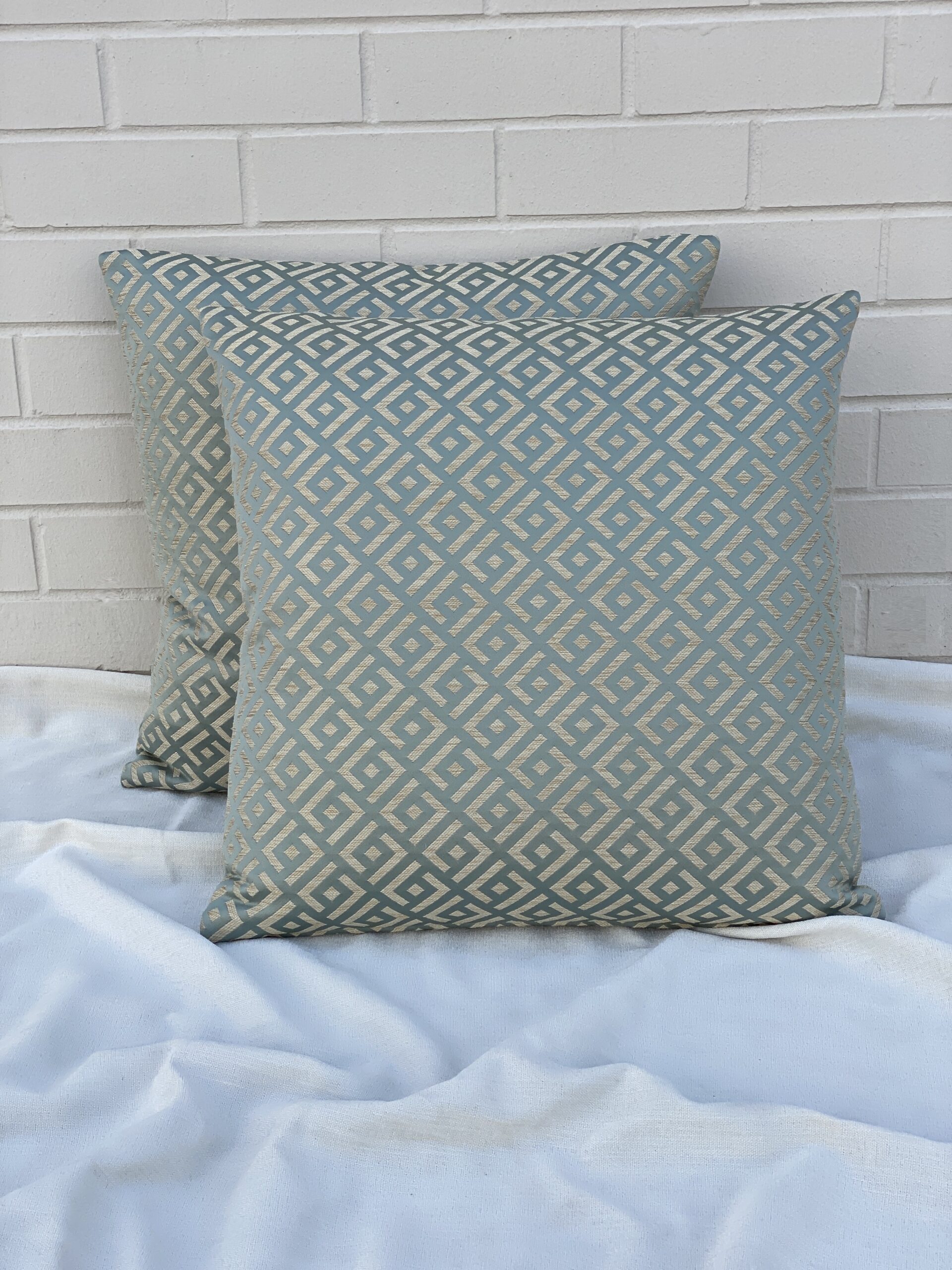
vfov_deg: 36.8
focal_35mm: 52
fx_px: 1907
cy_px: 635
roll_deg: +0.9
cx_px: 476
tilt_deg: -20.1
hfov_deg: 28.0
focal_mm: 6
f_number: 2
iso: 20
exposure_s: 1/1199
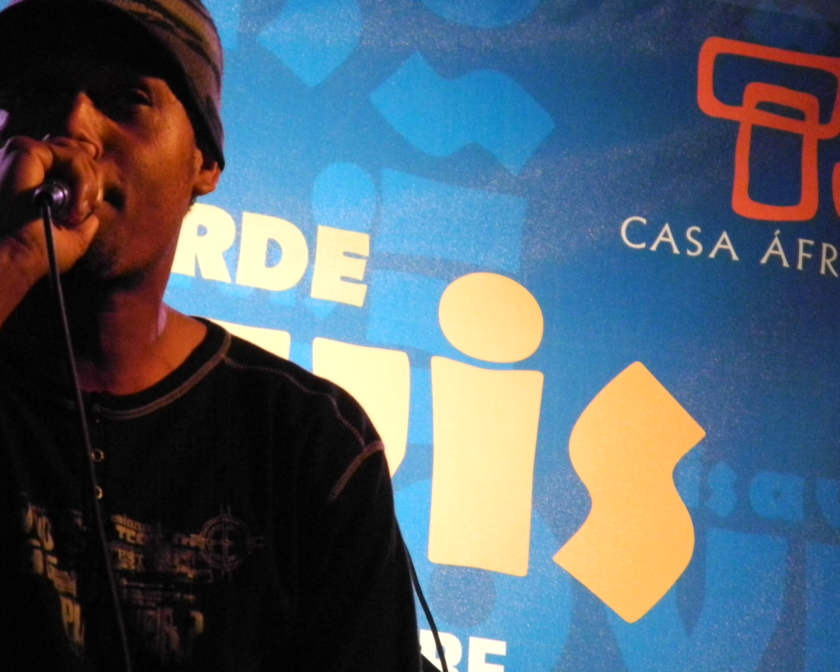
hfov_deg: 7.9
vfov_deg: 6.3
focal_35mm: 246
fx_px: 6116
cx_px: 398
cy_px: 295
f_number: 5.6
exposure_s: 1/168
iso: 1600
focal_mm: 42.6
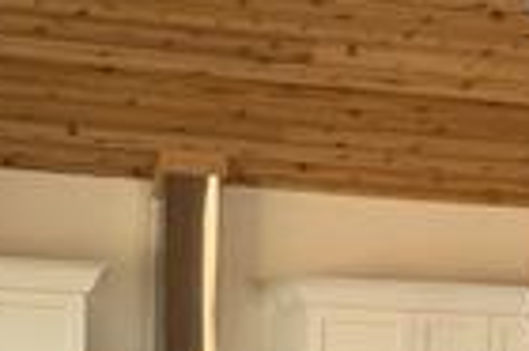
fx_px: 1673
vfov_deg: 11.5
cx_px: 336
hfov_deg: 17.9
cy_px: 526
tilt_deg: -0.2
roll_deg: -0.4
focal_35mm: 114
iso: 64
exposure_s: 1/121
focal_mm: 6.76
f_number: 1.78
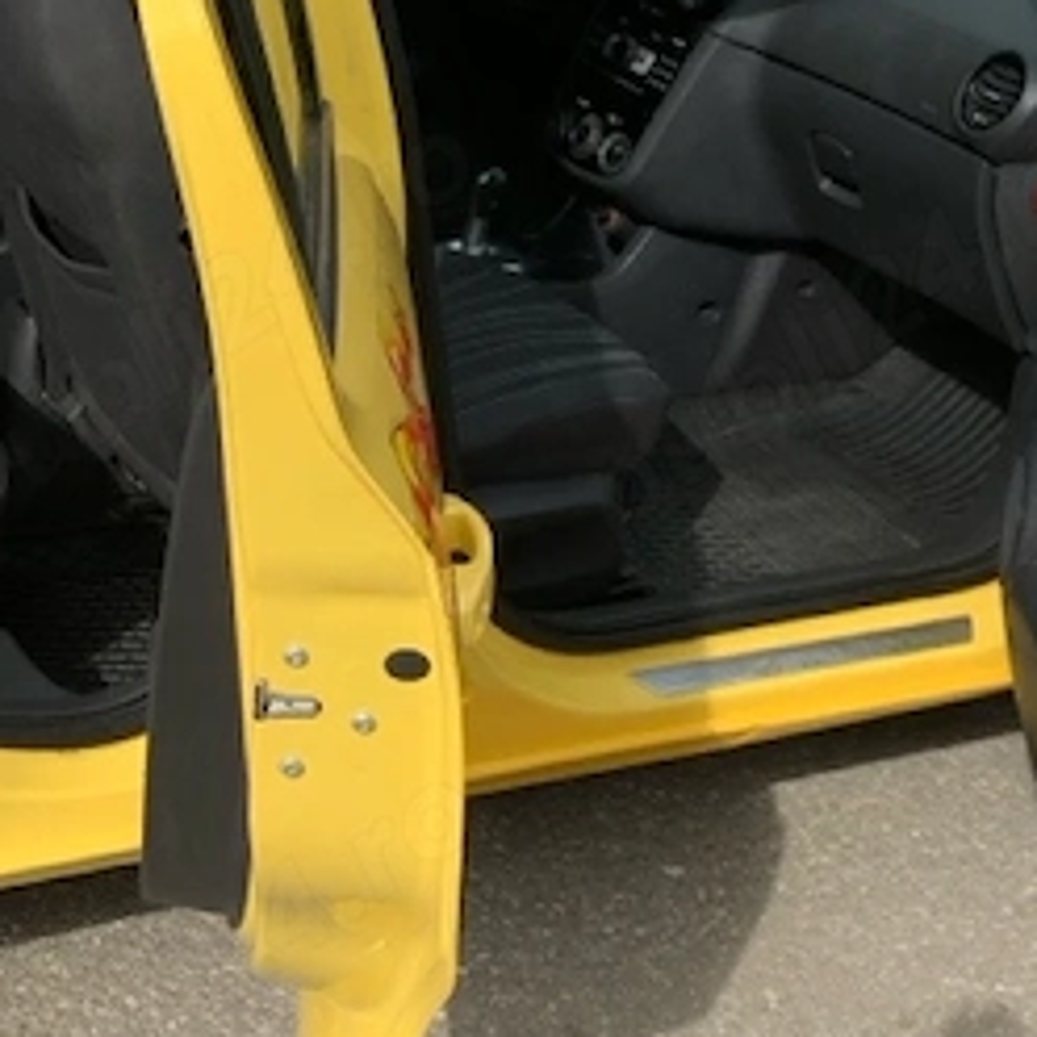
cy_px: 431
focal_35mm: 74
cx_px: 368
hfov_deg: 23.3
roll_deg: -4.8
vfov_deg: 23.3
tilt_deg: -22.5
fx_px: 2508
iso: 25
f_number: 1.8
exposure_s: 1/1468
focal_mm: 4.25
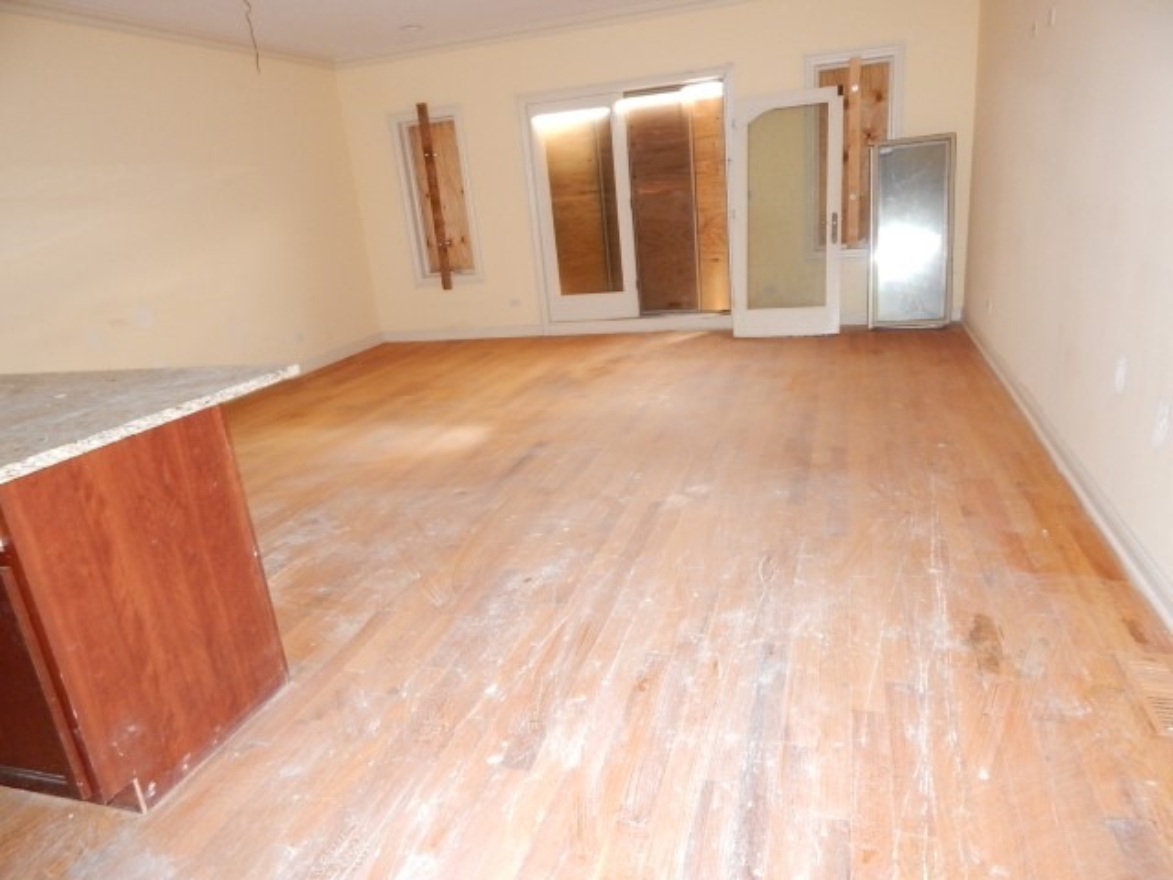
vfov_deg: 61.1
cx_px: 586
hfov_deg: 76.4
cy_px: 440
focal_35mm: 22
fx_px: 745
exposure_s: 1/30
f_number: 3
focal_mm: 4
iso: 450
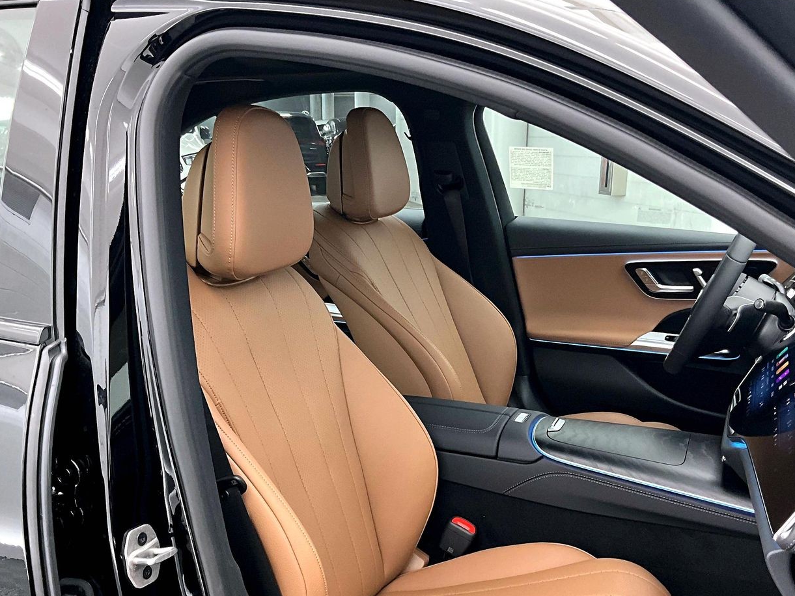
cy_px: 387
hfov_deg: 49.0
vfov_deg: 37.4
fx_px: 873
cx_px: 392
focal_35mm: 38
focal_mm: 3
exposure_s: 1/40
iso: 250
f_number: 1.8
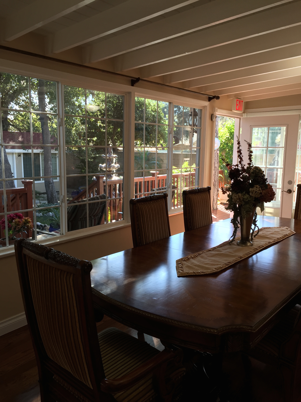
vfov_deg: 61.7
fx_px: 336
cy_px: 201
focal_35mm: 29
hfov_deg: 48.2
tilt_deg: -8.0
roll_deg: -0.5
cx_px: 150
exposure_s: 1/40
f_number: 2.2
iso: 32
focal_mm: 4.15
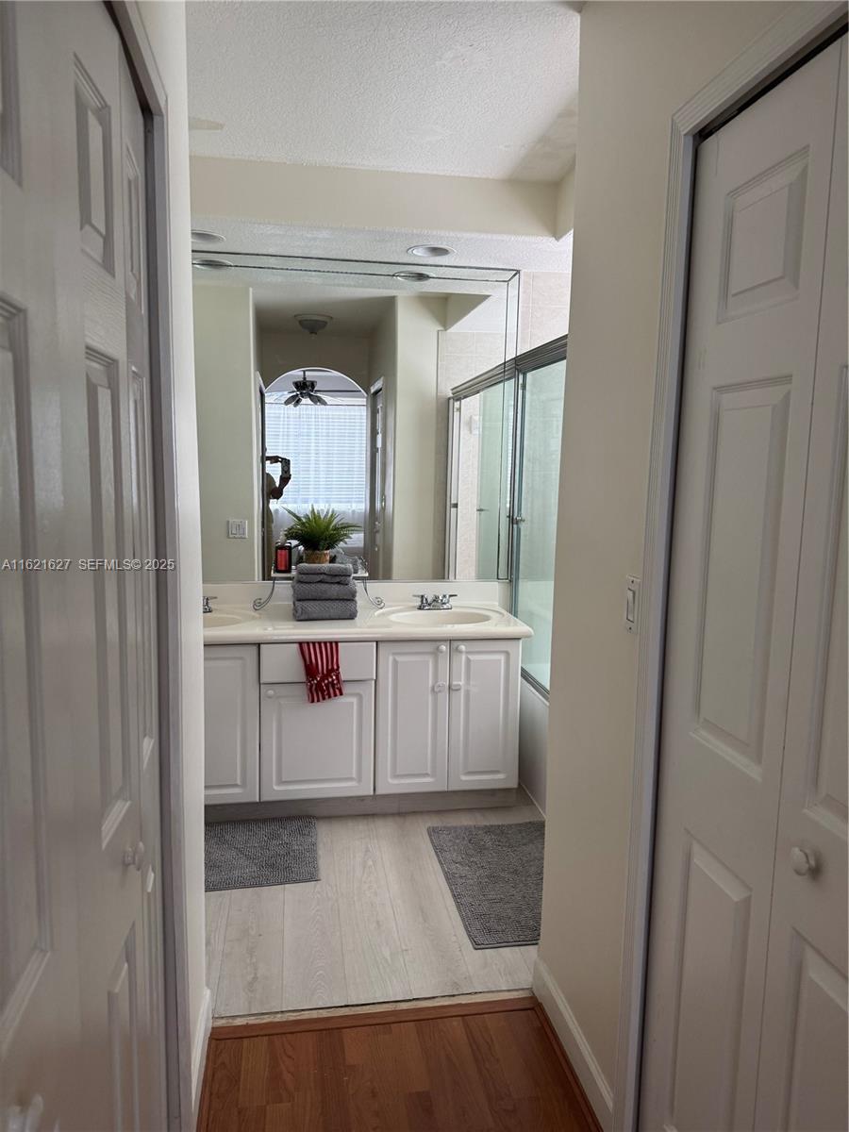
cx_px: 424
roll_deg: -1.4
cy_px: 566
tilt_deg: -10.2
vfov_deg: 71.6
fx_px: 785
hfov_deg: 56.8
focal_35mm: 24
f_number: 1.78
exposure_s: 1/61
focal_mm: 6.76
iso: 200
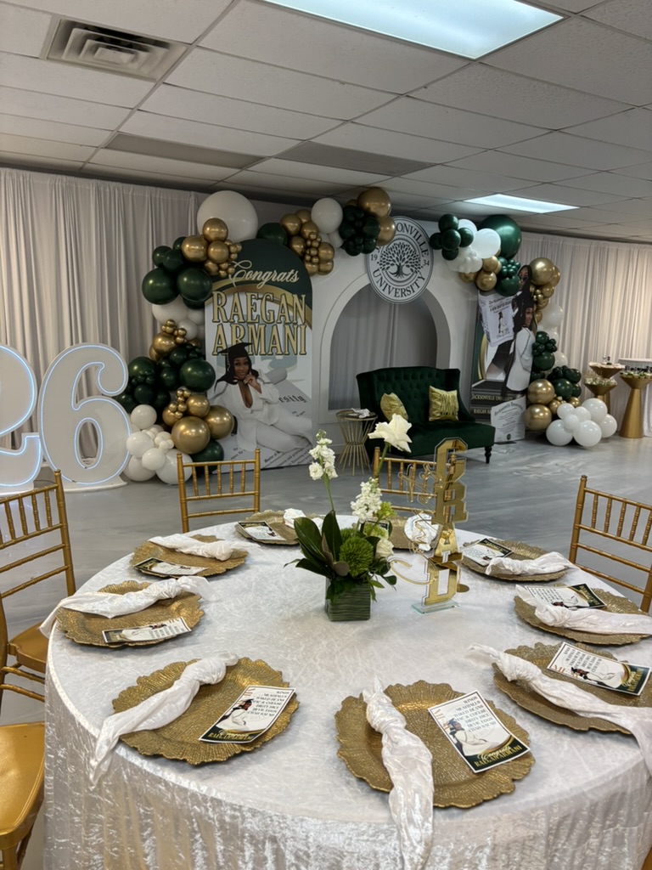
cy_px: 435
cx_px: 326
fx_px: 653
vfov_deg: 67.3
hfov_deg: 53.1
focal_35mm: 26
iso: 125
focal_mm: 5.96
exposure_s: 1/120
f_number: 1.6
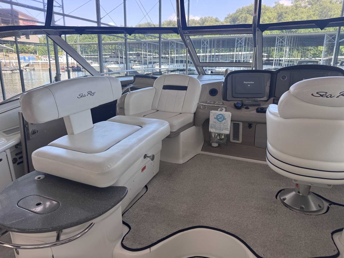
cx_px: 172
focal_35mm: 24
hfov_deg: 71.6
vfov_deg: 56.8
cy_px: 129
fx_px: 239
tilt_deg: -16.0
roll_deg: -1.0
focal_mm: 6.76
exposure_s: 1/230
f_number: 1.78
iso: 80
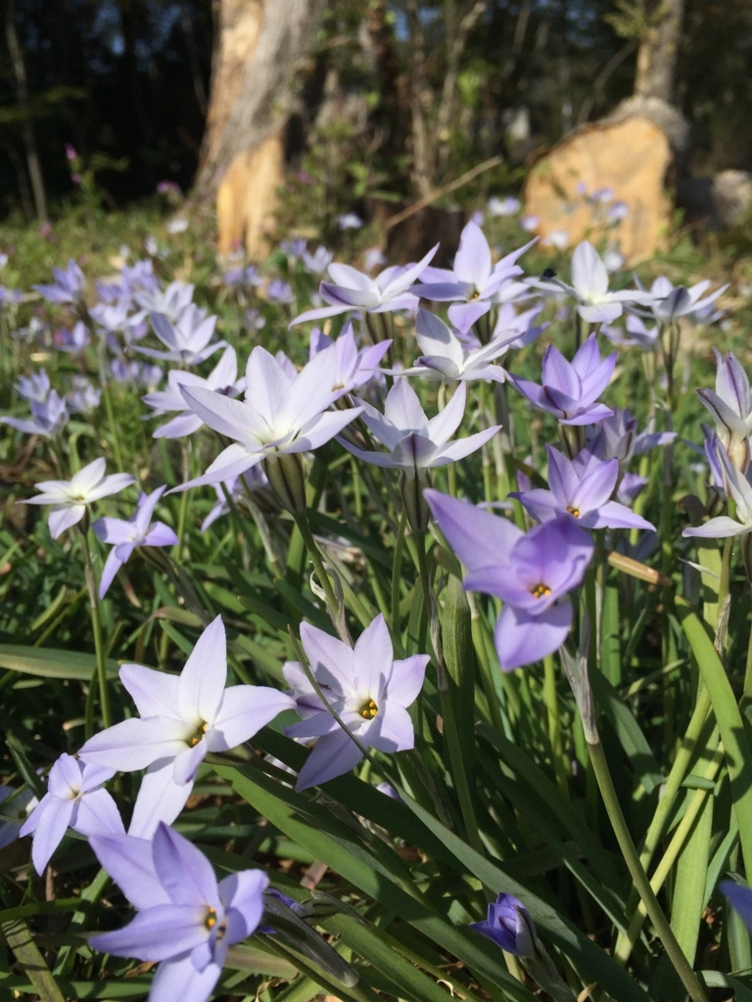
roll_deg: +5.8
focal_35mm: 29
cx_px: 376
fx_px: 840
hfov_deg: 48.2
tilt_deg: -14.5
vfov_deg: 61.7
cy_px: 501
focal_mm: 4.15
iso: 32
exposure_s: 1/4950
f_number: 2.2
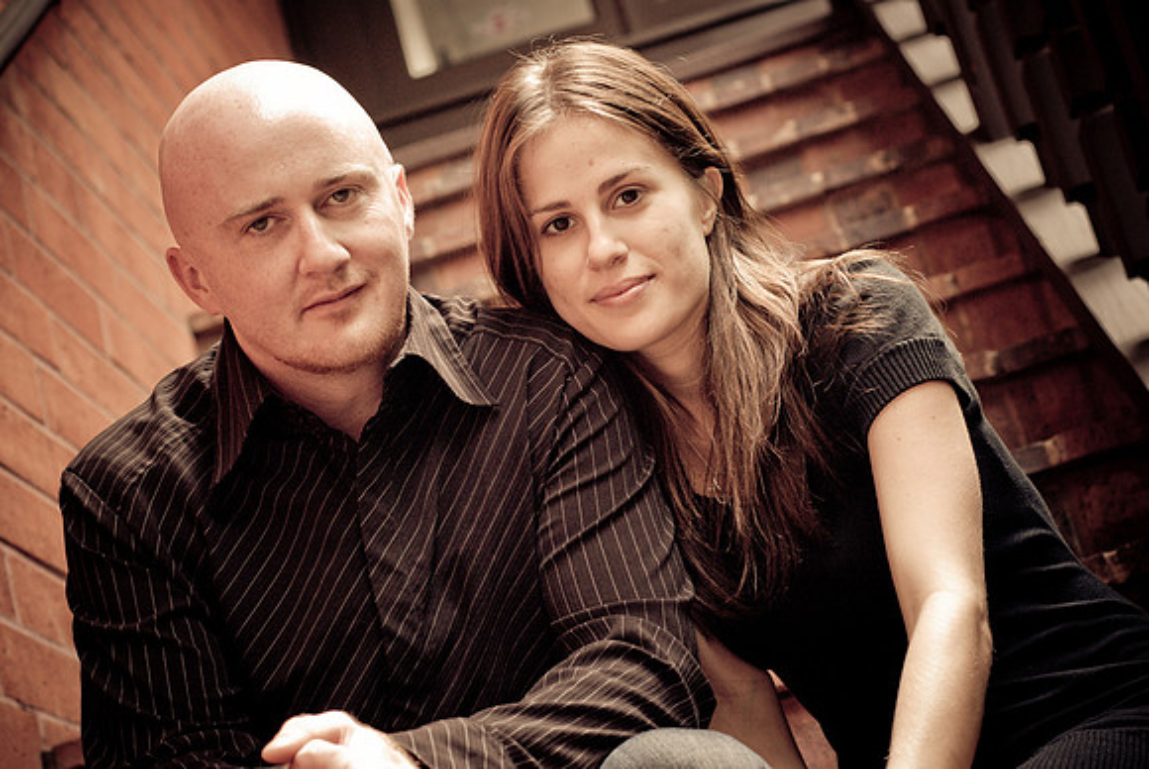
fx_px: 2396
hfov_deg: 27.0
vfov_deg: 18.2
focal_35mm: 75
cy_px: 384
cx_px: 574
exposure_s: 1/90
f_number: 4
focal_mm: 50
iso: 400
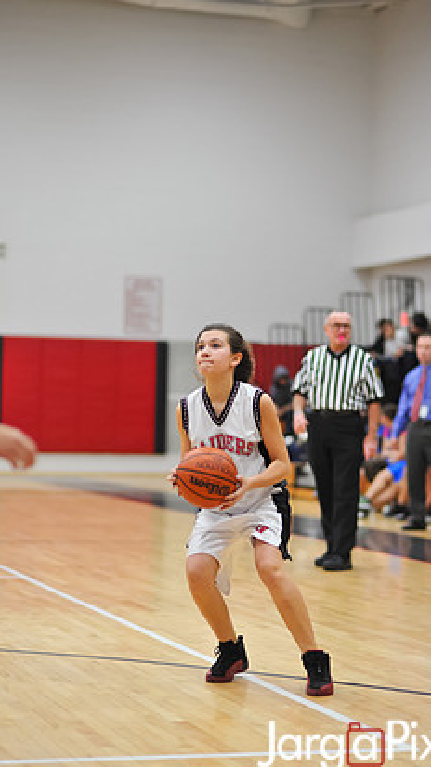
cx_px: 229
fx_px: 1973
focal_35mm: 97
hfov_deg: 12.5
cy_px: 401
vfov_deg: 22.0
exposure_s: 1/500
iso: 1400
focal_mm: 85
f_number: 2
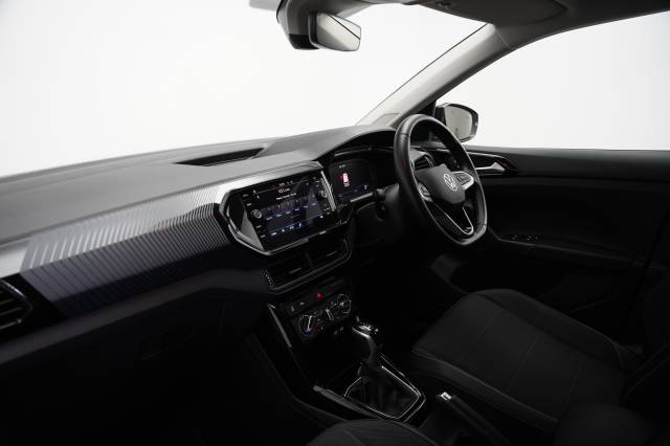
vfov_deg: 53.1
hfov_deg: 73.8
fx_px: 446
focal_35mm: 24
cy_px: 223
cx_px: 335
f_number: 3.2
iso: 2500
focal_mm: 24
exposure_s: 1/160
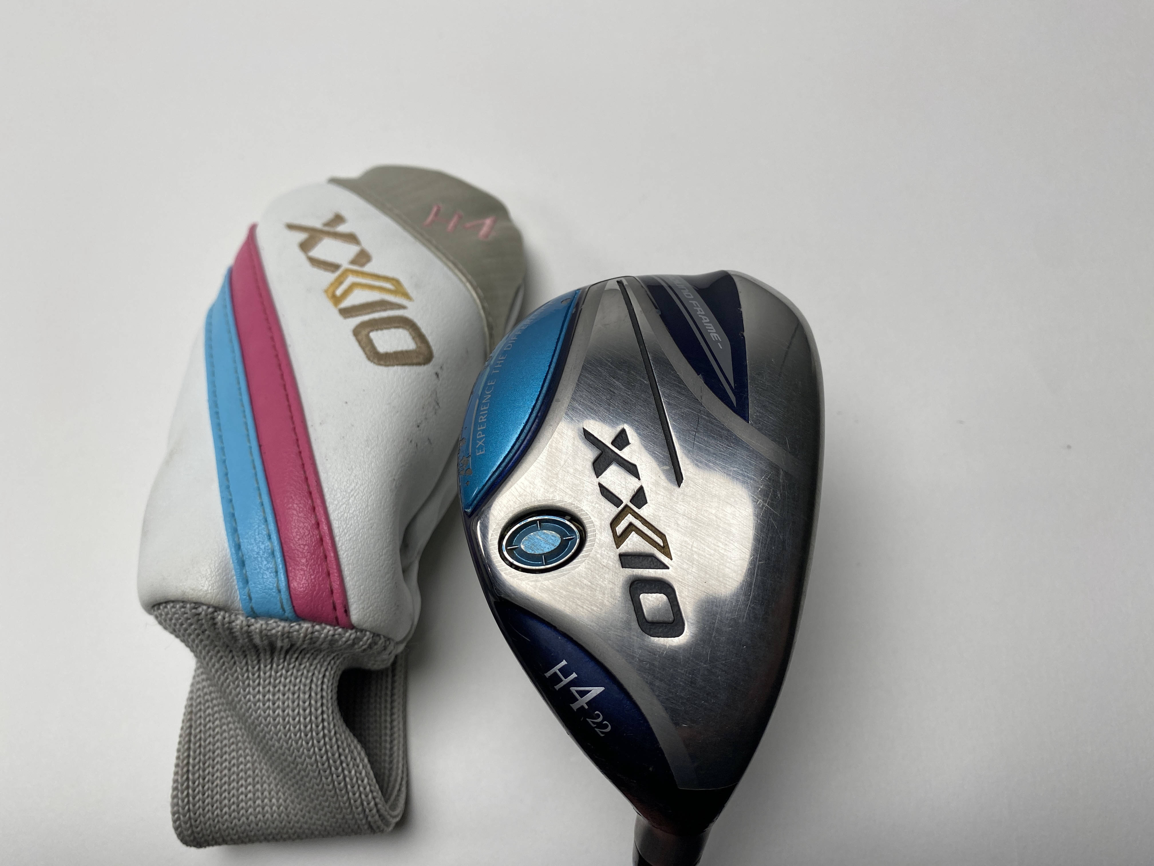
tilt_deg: -67.6
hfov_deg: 67.3
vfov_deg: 53.1
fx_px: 867
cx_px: 577
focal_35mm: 26
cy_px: 433
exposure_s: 1/348
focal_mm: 4.25
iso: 32
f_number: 1.8
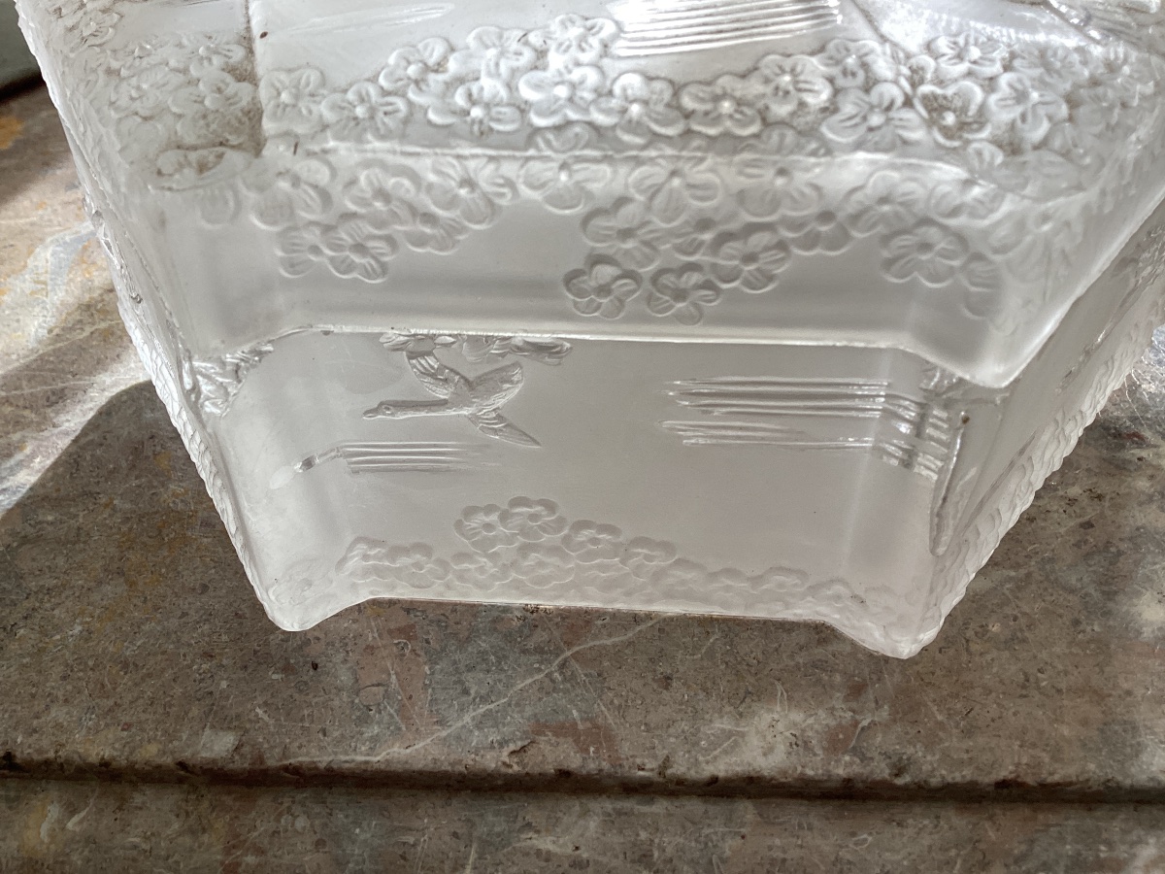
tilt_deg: -42.6
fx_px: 1043
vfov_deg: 45.4
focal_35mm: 31
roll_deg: +1.1
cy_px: 437
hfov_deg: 58.4
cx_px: 582
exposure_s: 1/120
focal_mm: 3.3
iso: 25
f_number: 2.4
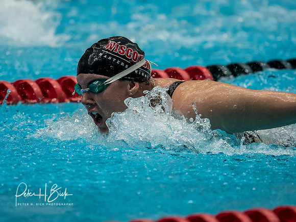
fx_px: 4013
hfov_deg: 4.2
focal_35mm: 469
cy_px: 121
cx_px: 123
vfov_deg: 3.2
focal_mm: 200
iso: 1600
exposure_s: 1/1000
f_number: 2.8
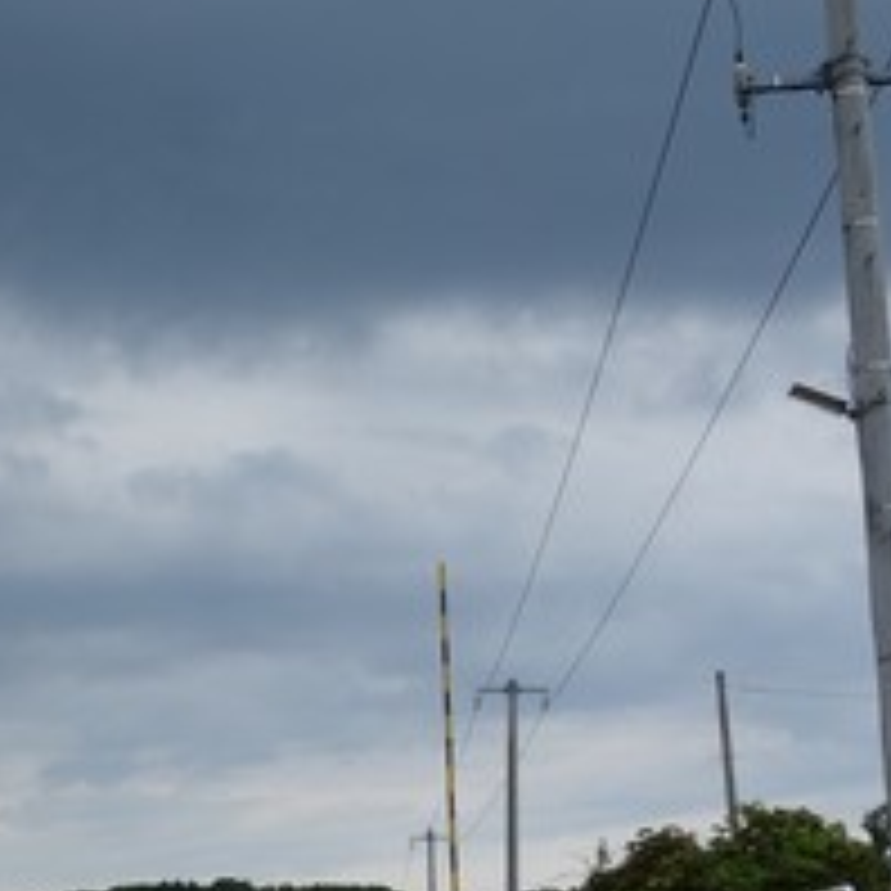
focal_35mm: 77
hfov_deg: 21.8
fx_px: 2242
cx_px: 50
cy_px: 646
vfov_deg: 22.3
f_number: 5.6
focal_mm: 10.4
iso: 125
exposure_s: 1/400
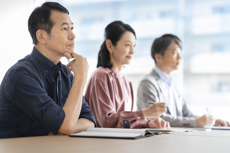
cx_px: 115
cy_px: 76
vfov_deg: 16.1
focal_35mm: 85
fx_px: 543
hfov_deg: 23.9
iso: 800
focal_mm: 85
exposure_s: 1/100
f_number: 2.2
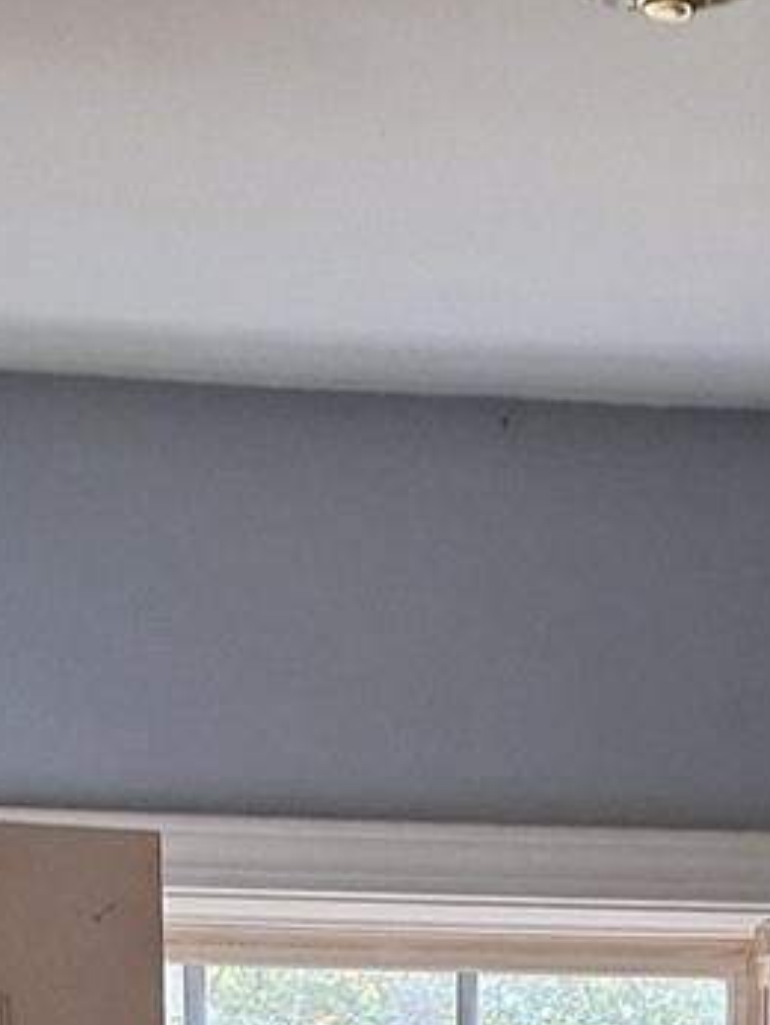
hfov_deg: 14.5
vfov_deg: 15.8
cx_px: 456
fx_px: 3021
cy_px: 1961
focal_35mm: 102
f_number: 1.8
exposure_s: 1/30
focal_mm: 5.54
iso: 200
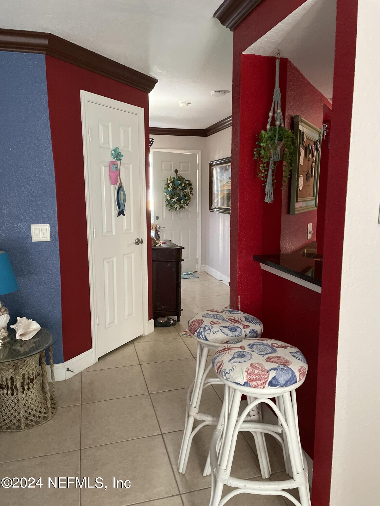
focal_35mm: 26
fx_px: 381
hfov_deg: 53.1
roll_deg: +1.1
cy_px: 253
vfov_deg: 67.3
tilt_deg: -7.5
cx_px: 190
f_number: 1.6
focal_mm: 4.2
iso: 500
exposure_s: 1/55
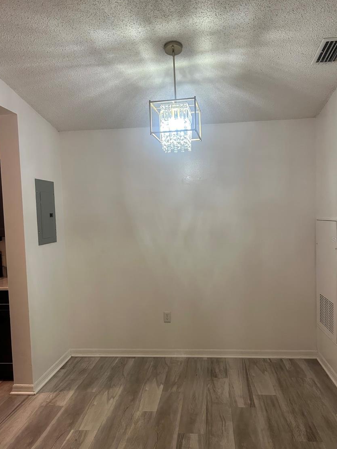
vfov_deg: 63.4
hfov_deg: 49.7
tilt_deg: -3.2
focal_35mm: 28
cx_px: 179
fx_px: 363
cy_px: 239
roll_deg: +1.8
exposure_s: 1/120
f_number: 1.5
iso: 100
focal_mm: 5.7
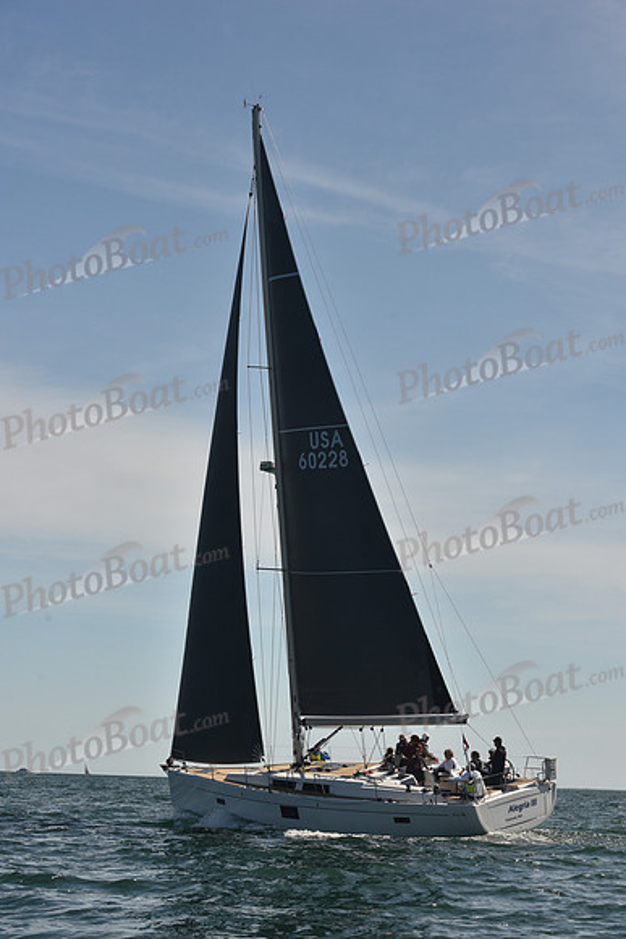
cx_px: 313
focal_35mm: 70
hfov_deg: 19.5
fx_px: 1825
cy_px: 470
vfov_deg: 28.8
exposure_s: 1/640
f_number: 9
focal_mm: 70
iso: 250
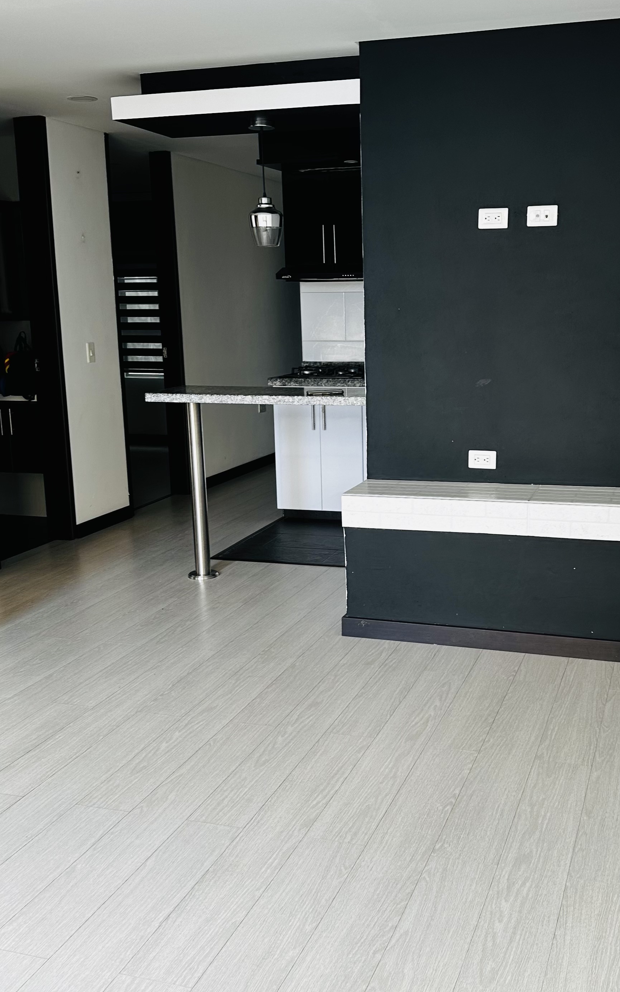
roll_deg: +0.8
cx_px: 392
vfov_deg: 52.7
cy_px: 505
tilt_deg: -10.8
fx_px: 1000
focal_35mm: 37
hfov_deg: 34.2
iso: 80
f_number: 1.78
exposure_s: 1/121
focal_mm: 6.86
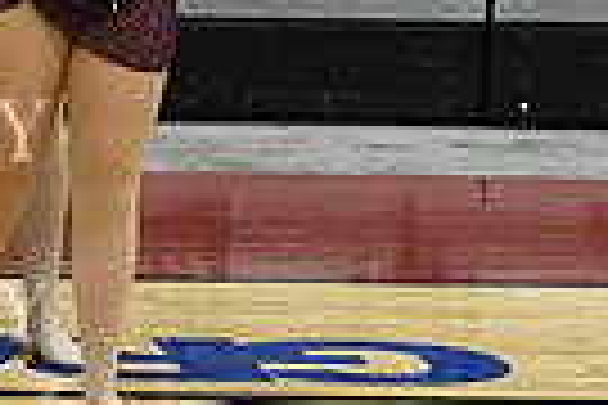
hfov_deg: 2.6
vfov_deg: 1.7
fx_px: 13324
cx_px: -603
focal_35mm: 789
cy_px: -142
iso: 4000
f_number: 3.5
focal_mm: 122
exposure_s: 1/400
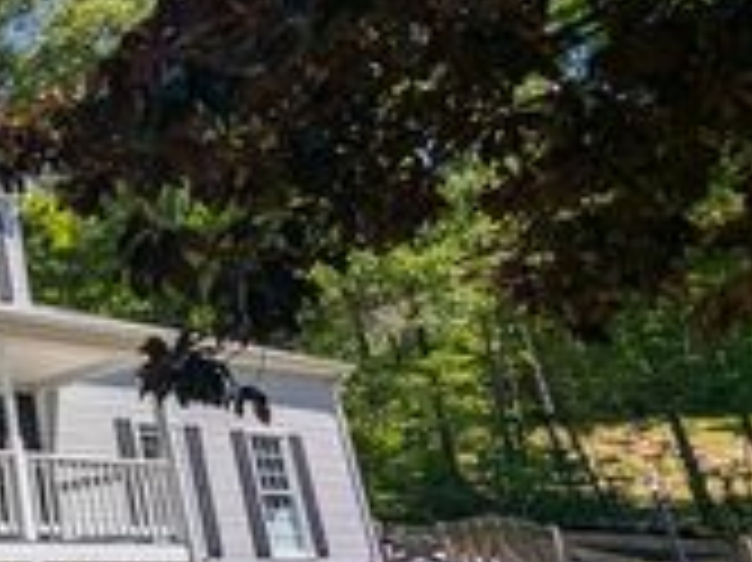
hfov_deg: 33.4
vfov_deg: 39.5
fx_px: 782
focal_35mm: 36
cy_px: 324
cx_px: -275
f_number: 1.7
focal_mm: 2.02
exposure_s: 1/2967
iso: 45
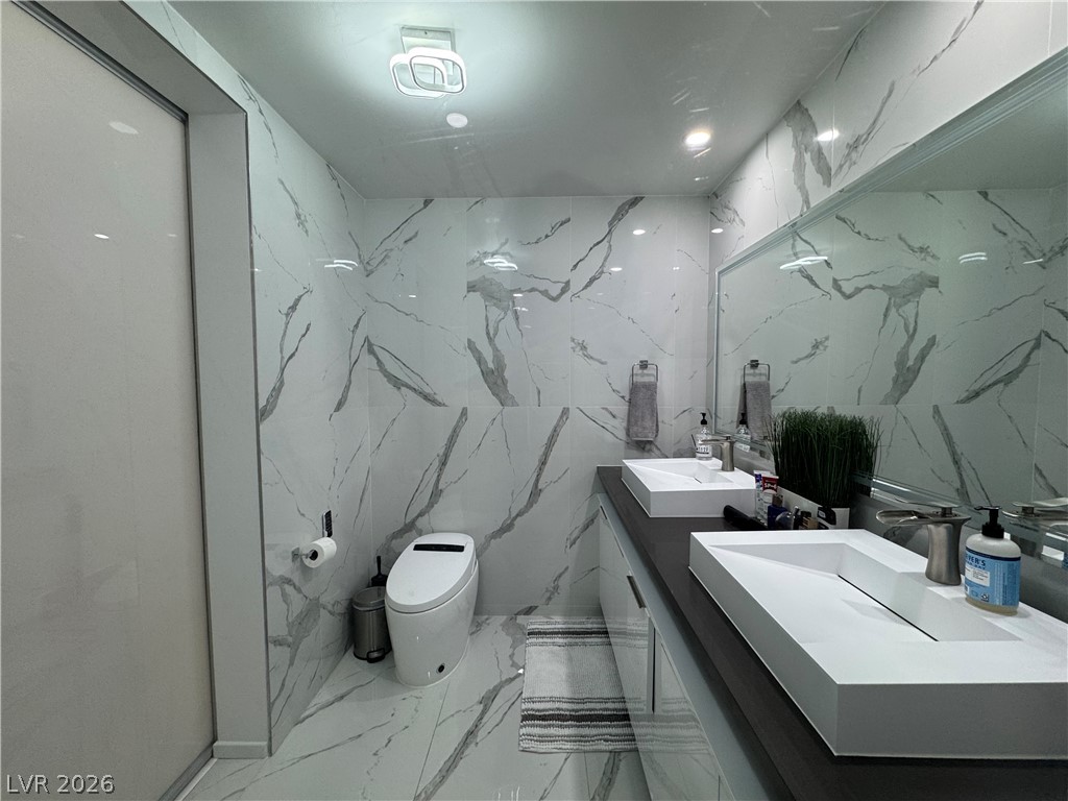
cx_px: 534
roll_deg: -0.2
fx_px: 432
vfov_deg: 85.7
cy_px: 400
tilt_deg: -3.6
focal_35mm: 14
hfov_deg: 102.1
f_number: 2.2
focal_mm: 2.22
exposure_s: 1/120
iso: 125
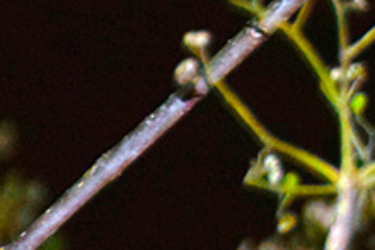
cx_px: 1002
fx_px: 21305
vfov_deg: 0.7
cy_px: 2
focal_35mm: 2044
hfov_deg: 1.0
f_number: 5.3
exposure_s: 1/60
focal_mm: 200
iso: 3200
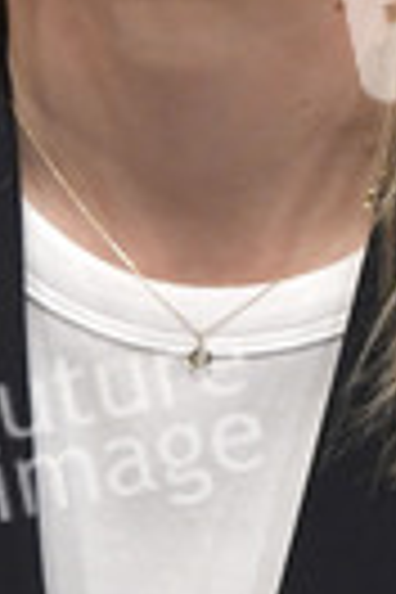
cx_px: 162
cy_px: -230
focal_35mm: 106
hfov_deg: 12.9
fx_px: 1749
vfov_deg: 17.7
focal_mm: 35
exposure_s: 1/250
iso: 2500
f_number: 6.3
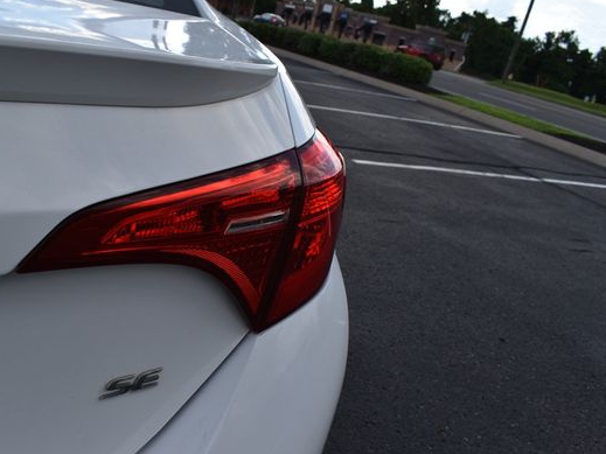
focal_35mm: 32
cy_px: 239
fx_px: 560
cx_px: 238
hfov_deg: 56.3
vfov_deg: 44.1
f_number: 8
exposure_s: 1/250
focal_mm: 18
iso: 140
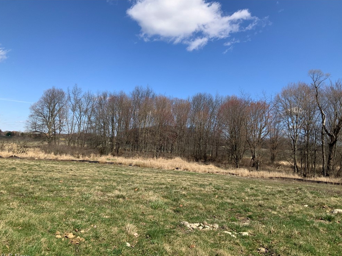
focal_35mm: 30
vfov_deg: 46.8
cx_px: 172
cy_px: 132
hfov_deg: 60.0
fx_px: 296
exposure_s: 1/2058
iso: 16
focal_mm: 3
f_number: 1.8
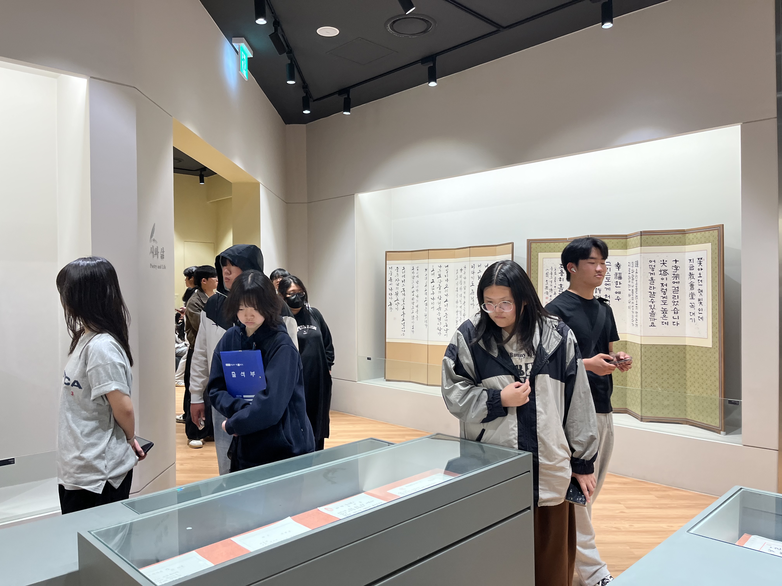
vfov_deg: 53.1
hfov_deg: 67.3
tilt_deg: -1.9
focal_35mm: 26
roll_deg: +2.5
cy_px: 293
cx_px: 391
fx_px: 587
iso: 125
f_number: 1.6
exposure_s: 1/120
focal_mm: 5.1
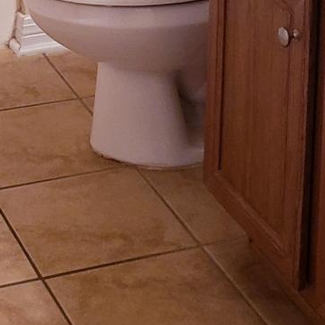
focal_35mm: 128
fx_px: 1360
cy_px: -371
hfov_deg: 13.5
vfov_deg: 11.8
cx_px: 40
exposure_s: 1/60
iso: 200
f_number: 1.5
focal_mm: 4.3
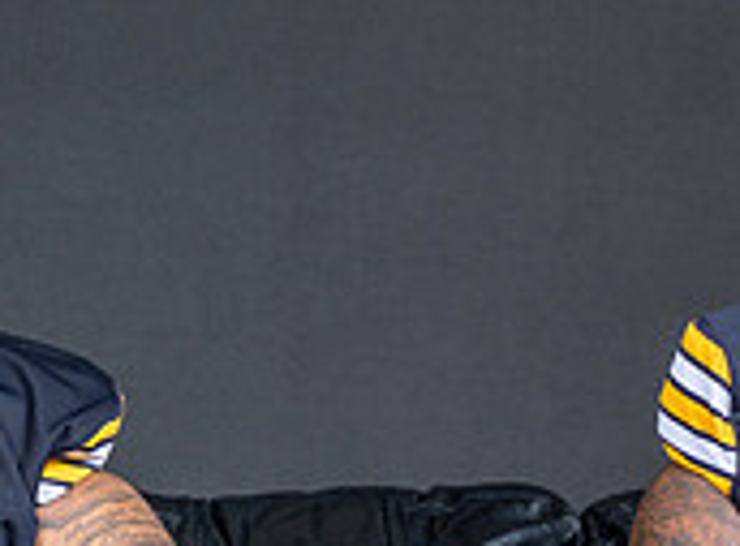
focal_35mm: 232
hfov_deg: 8.5
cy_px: 903
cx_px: 838
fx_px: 4932
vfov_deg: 6.2
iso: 100
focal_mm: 47
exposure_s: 1/200
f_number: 6.3
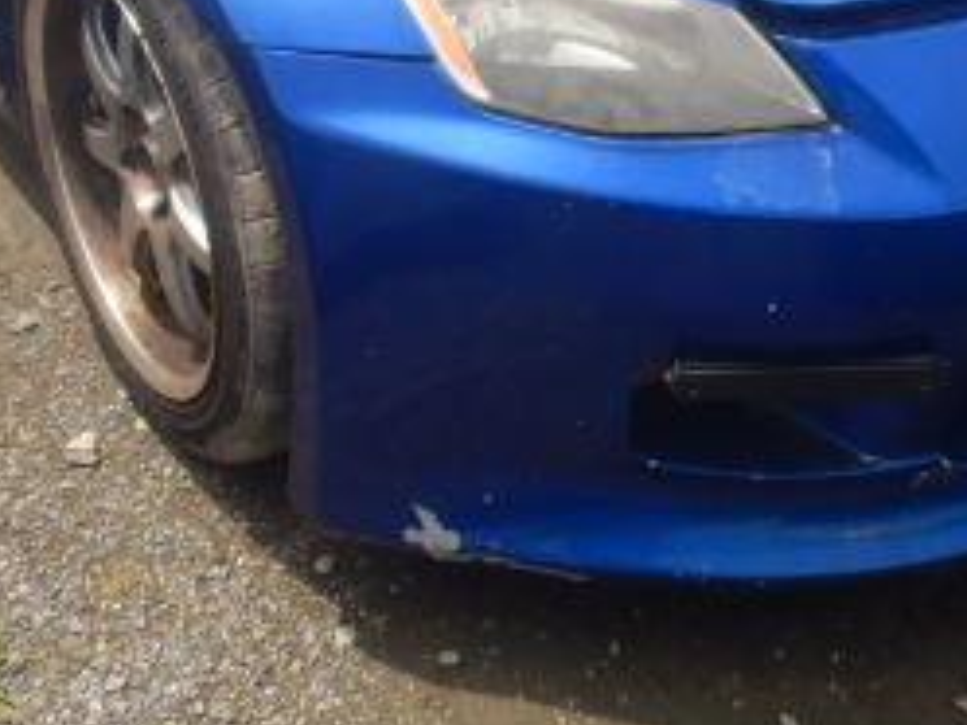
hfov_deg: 31.2
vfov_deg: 21.7
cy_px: -172
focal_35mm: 62
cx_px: 546
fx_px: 1732
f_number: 2.8
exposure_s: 1/320
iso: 125
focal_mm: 4.3
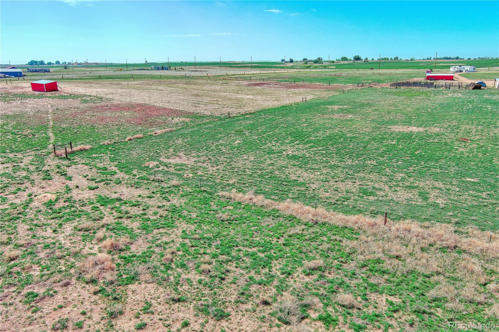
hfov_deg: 63.7
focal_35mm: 29
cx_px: 250
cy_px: 166
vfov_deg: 44.9
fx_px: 402
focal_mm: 10.6
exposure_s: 1/1587
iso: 101
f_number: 2.8
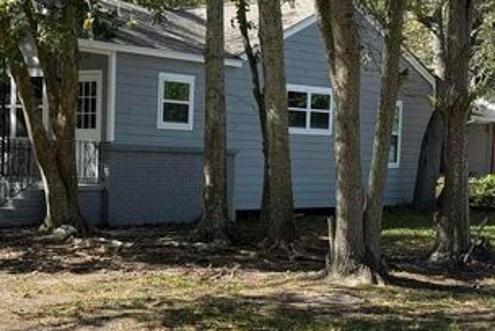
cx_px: 147
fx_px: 1128
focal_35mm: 82
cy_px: 231
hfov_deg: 24.6
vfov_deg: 16.6
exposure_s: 1/1608
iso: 64
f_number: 1.78
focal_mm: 6.76
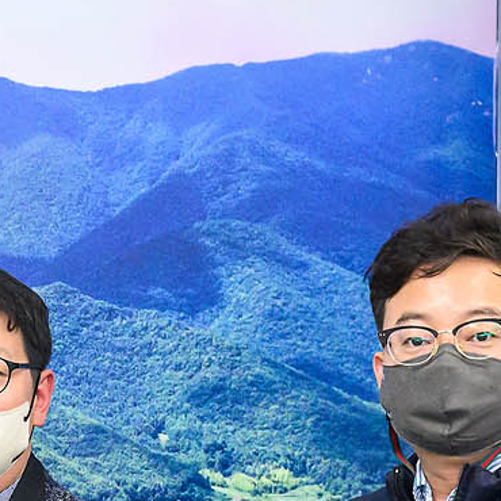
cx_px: -569
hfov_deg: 7.0
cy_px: 431
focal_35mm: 239
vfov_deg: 7.3
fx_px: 3913
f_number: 4.5
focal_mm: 52
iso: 2000
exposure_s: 1/160
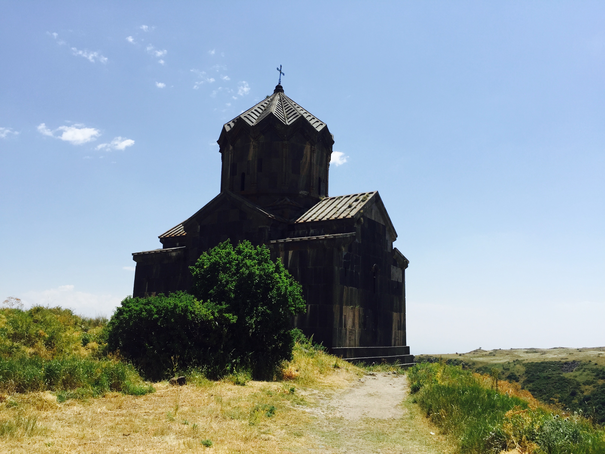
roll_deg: -4.6
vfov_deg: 48.2
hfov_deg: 61.7
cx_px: 302
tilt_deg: +7.8
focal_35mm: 29
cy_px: 227
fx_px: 507
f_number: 2.2
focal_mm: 4.15
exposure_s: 1/2639
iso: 32
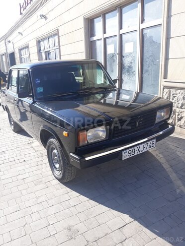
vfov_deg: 65.3
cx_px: 92
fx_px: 192
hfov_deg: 51.4
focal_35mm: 27
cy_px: 123
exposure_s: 1/811
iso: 40
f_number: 1.7
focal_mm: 3.71
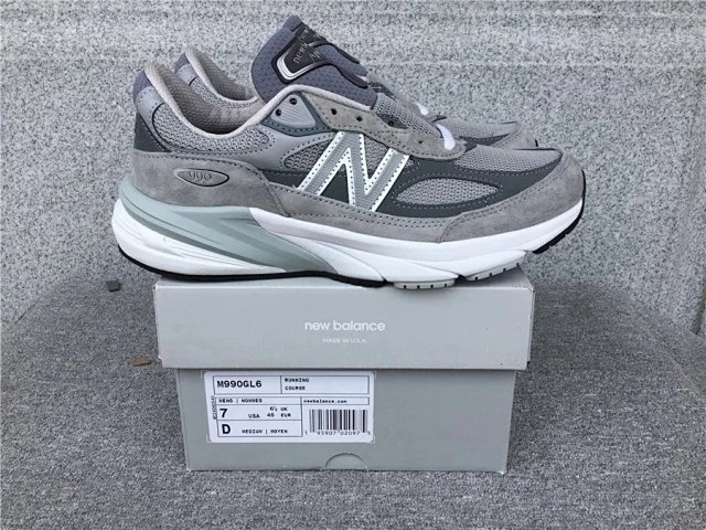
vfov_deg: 45.4
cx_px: 353
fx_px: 632
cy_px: 265
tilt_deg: -21.8
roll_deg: -0.2
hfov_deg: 58.4
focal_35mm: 31
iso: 25
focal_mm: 3.3
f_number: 2.4
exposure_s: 1/388
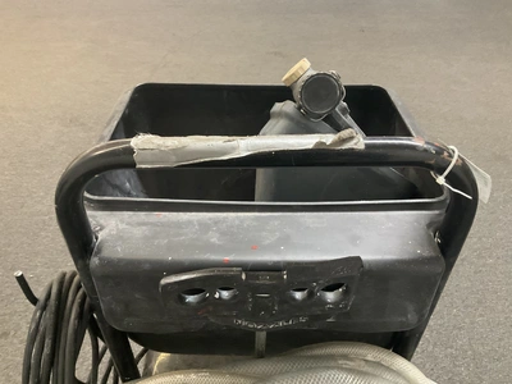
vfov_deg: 48.2
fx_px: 429
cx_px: 256
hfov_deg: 61.7
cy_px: 192
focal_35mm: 29
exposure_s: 1/30
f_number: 1.8
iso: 500
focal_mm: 3
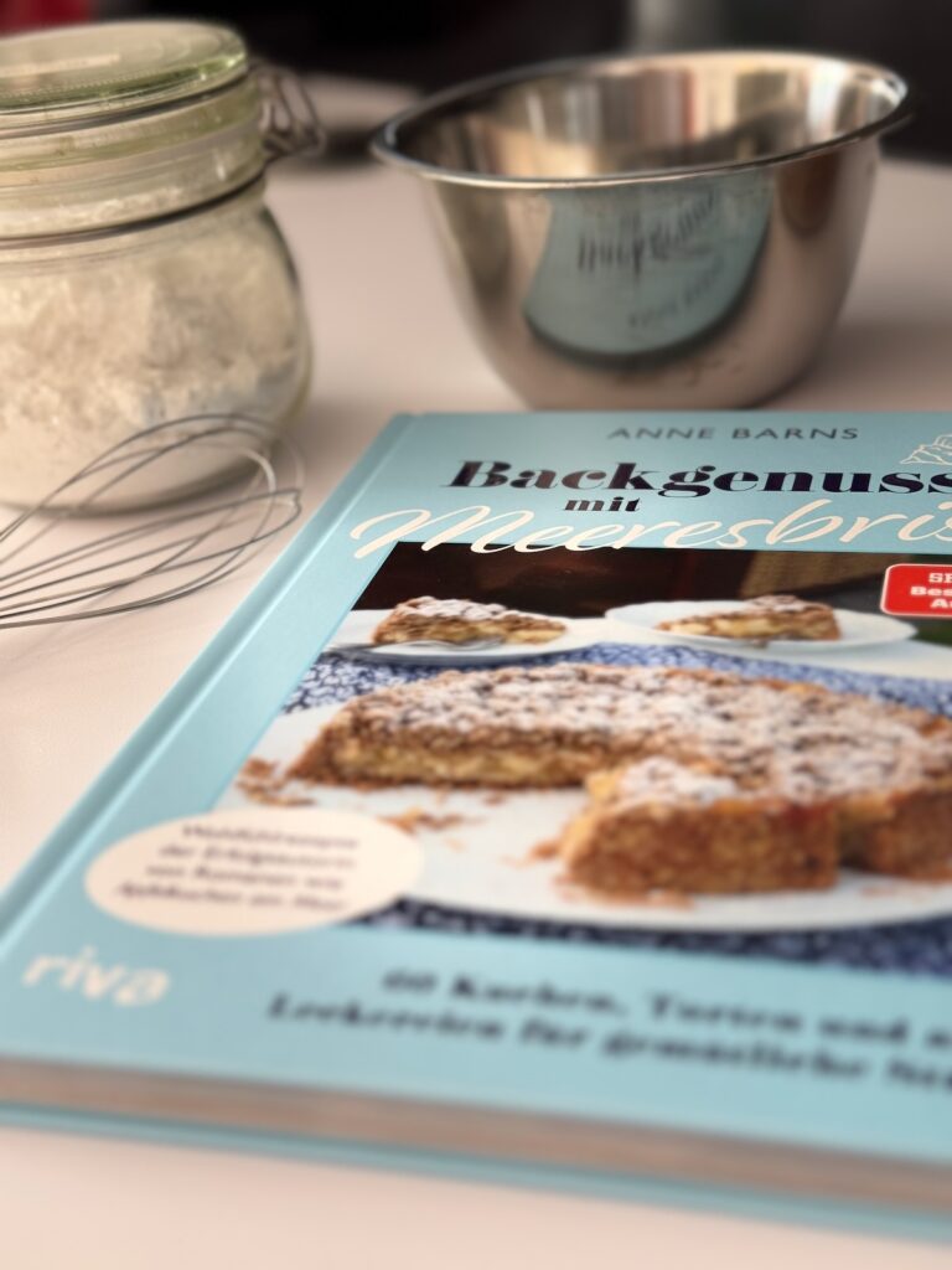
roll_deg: +6.3
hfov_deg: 30.3
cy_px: 635
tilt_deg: -26.6
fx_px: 1760
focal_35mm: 48
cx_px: 476
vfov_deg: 39.7
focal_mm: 6.76
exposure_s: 1/110
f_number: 1.78
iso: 100
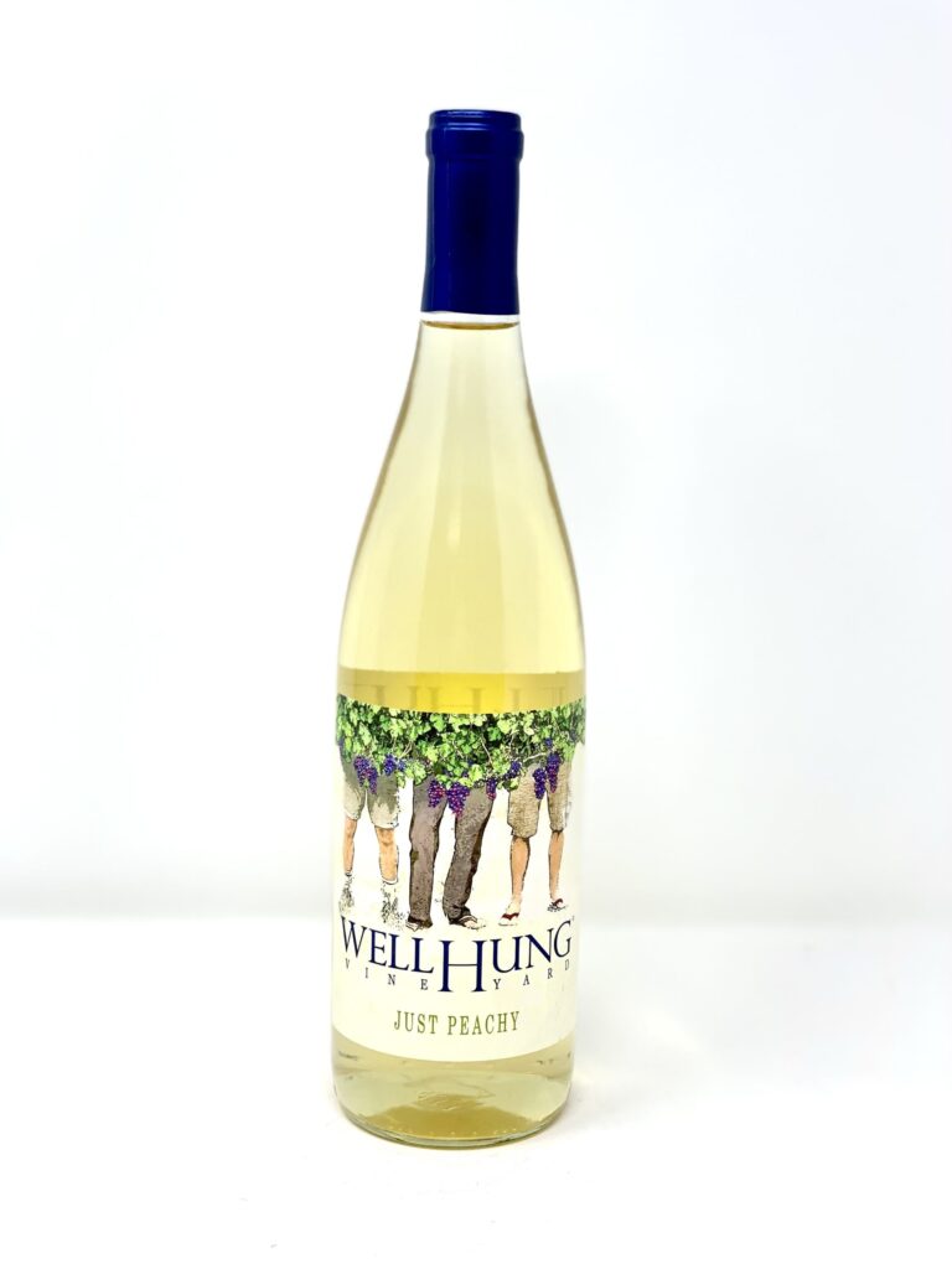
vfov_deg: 36.8
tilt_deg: -8.4
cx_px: 476
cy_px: 634
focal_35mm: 52
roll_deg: -1.0
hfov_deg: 28.0
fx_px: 1907
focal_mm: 6
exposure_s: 1/120
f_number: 2
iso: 25
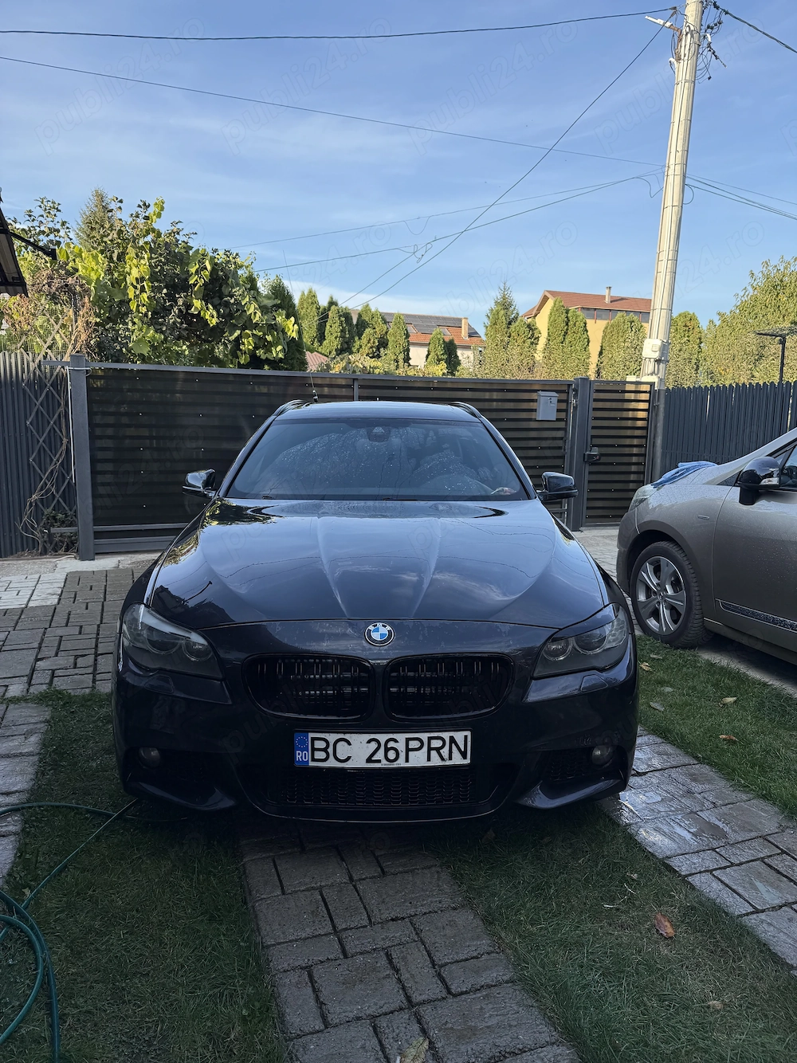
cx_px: 398
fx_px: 737
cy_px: 532
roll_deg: -1.7
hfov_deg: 56.8
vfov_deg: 71.6
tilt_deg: -7.1
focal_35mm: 24
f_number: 1.78
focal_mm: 6.76
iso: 80
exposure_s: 1/1122
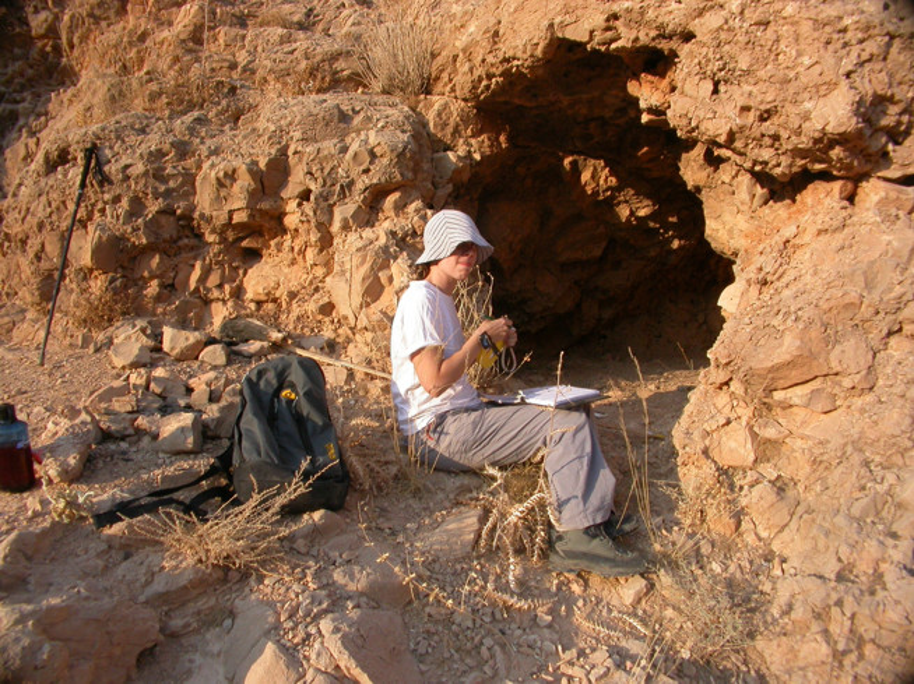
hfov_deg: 49.0
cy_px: 342
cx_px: 457
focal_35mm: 38
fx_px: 1003
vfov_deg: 37.7
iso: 100
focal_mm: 7.85
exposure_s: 1/160
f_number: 6
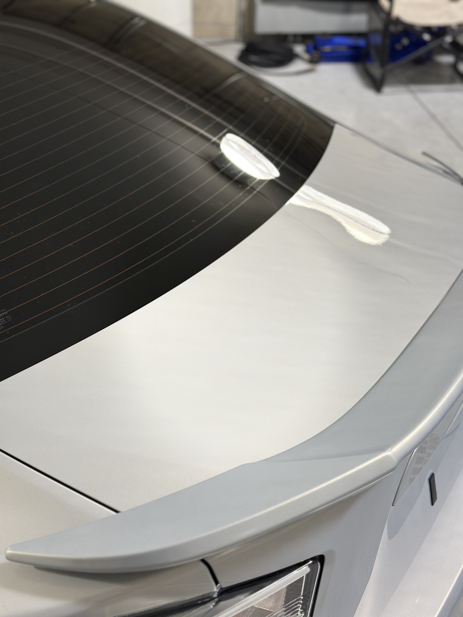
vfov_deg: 39.7
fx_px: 856
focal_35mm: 48
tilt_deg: -33.1
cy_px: 308
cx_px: 232
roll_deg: -2.9
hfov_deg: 30.3
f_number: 1.78
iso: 160
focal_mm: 6.86
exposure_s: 1/120
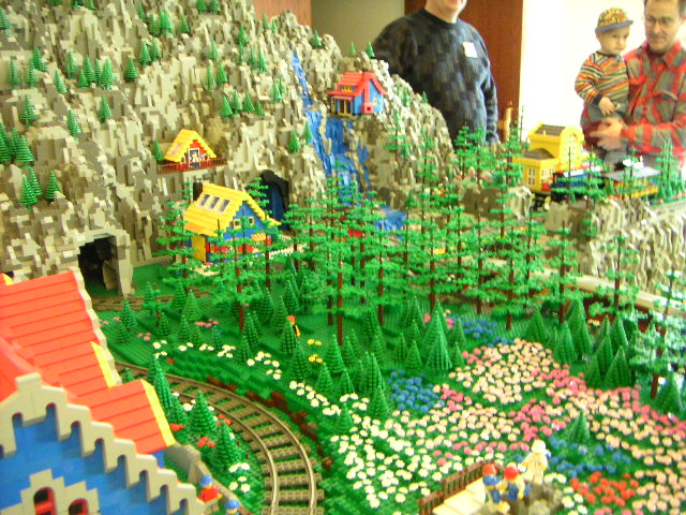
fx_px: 733
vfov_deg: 38.7
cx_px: 343
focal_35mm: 37
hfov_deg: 50.1
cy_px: 258
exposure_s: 1/10
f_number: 2.8
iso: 400
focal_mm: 4.8
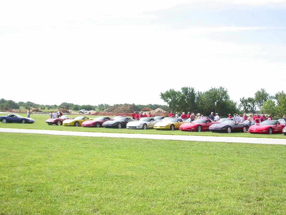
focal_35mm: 43
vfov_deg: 33.6
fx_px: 355
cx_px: 155
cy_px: 121
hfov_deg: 43.8
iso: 100
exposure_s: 1/1000
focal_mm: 7.85
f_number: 2.6
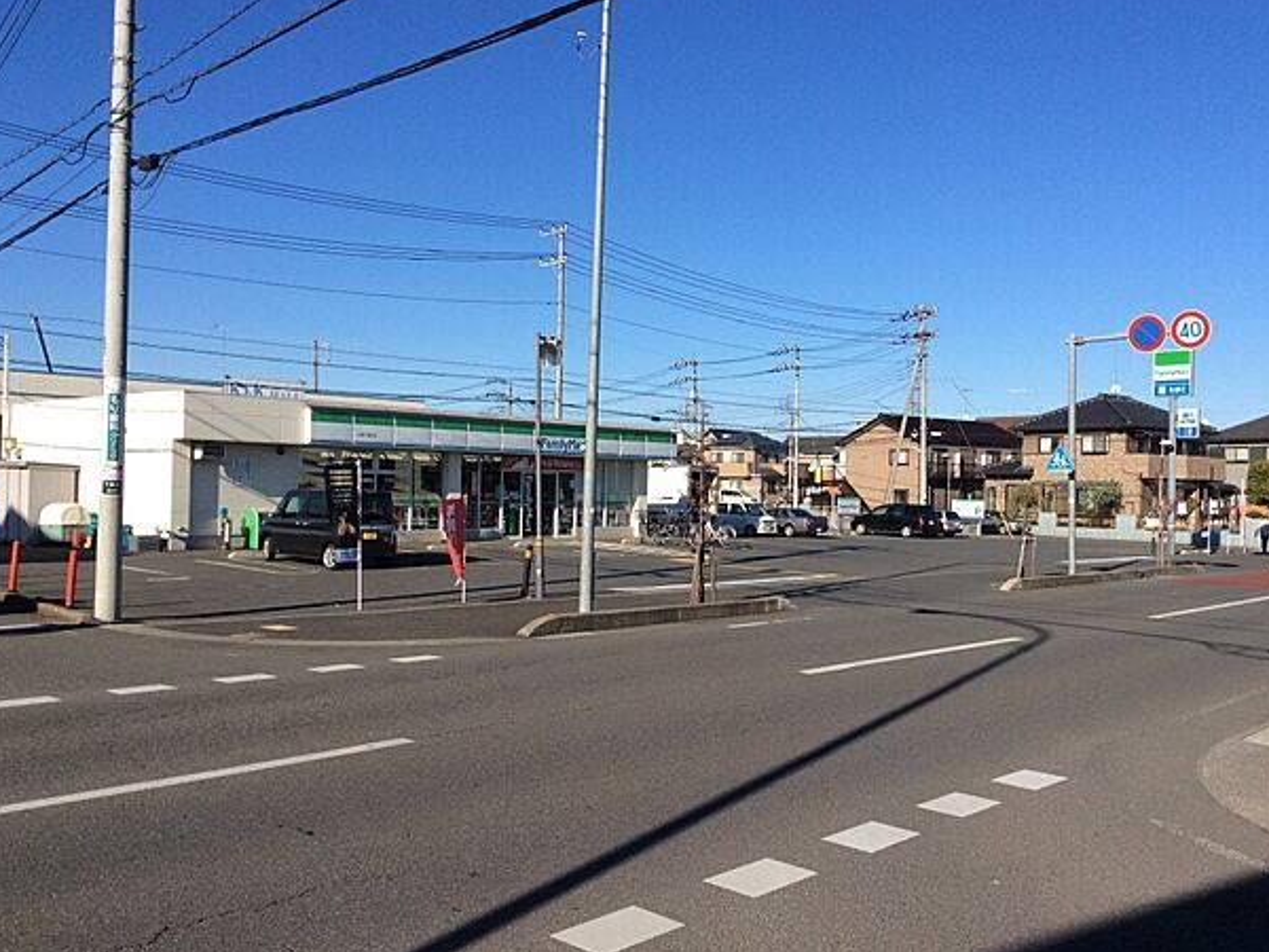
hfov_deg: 55.3
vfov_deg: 42.9
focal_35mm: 33
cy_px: 471
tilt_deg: +1.1
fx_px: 1210
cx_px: 647
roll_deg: +0.2
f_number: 2.4
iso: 32
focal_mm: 3.3
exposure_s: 1/1634
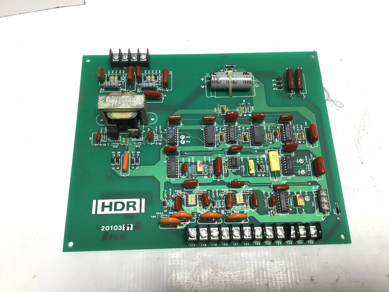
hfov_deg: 58.4
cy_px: 146
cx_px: 194
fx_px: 348
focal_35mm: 31
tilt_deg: -68.1
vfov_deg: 45.4
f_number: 2.4
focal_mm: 3.3
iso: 40
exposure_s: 1/120
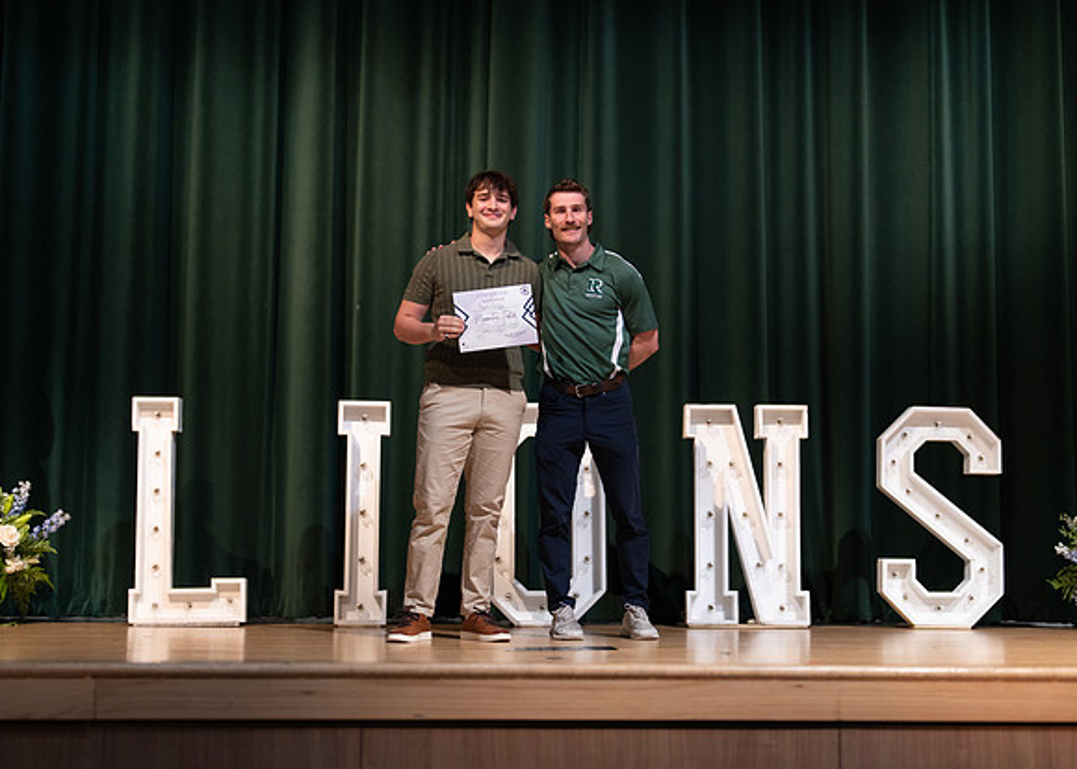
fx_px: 1671
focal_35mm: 55
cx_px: 559
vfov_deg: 25.9
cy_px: 384
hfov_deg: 35.7
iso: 500
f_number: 1.2
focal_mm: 50
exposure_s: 1/320
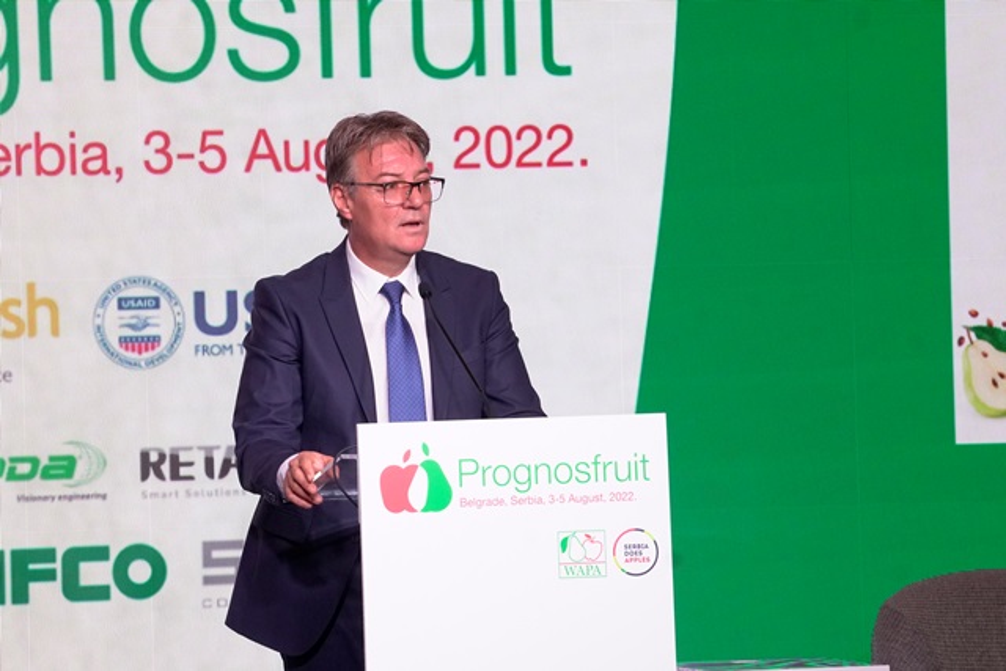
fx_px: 8385
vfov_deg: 4.6
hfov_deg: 6.9
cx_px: 503
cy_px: 336
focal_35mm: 300
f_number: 9
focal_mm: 200
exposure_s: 1/100
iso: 2500
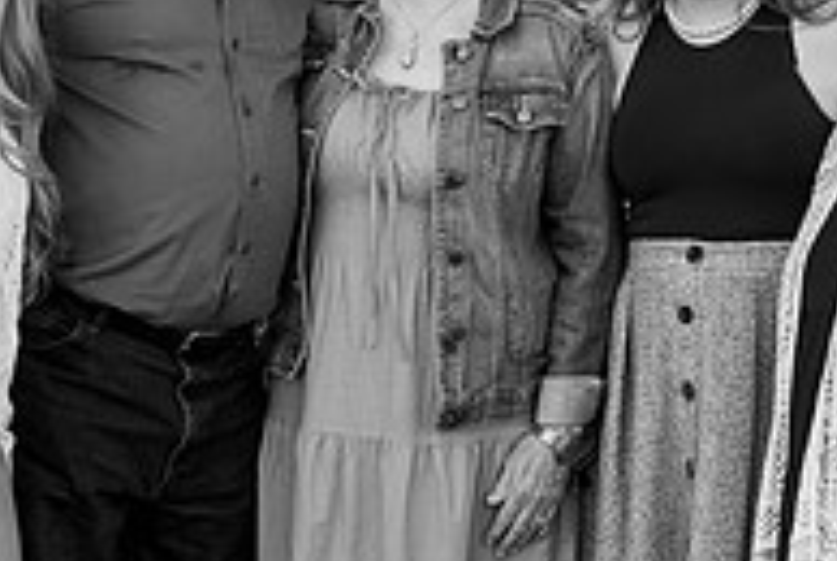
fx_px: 5775
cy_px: 287
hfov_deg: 8.3
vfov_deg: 5.6
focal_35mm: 248
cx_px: 280
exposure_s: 1/125
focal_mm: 83
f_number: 4
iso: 250
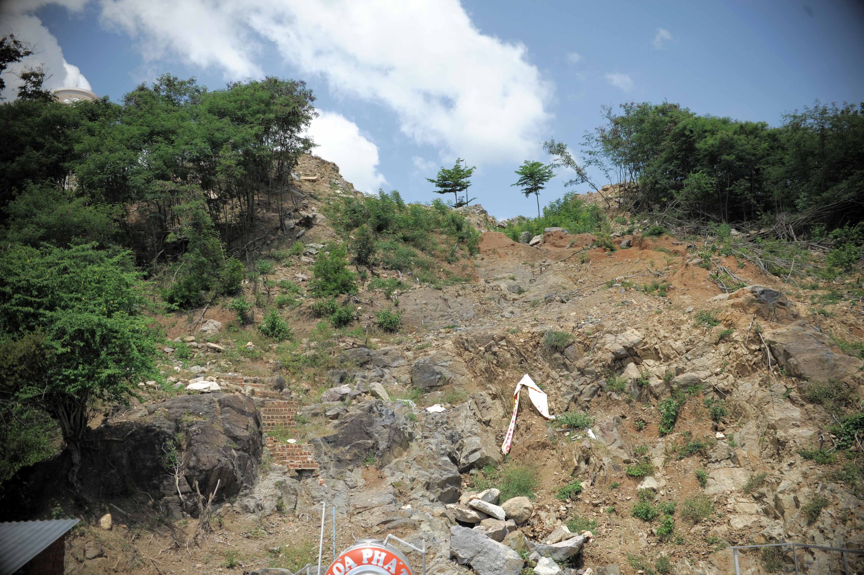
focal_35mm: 35
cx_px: 432
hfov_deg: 54.5
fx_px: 839
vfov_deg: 37.8
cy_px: 288
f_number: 3.5
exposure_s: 1/2500
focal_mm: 35
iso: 200
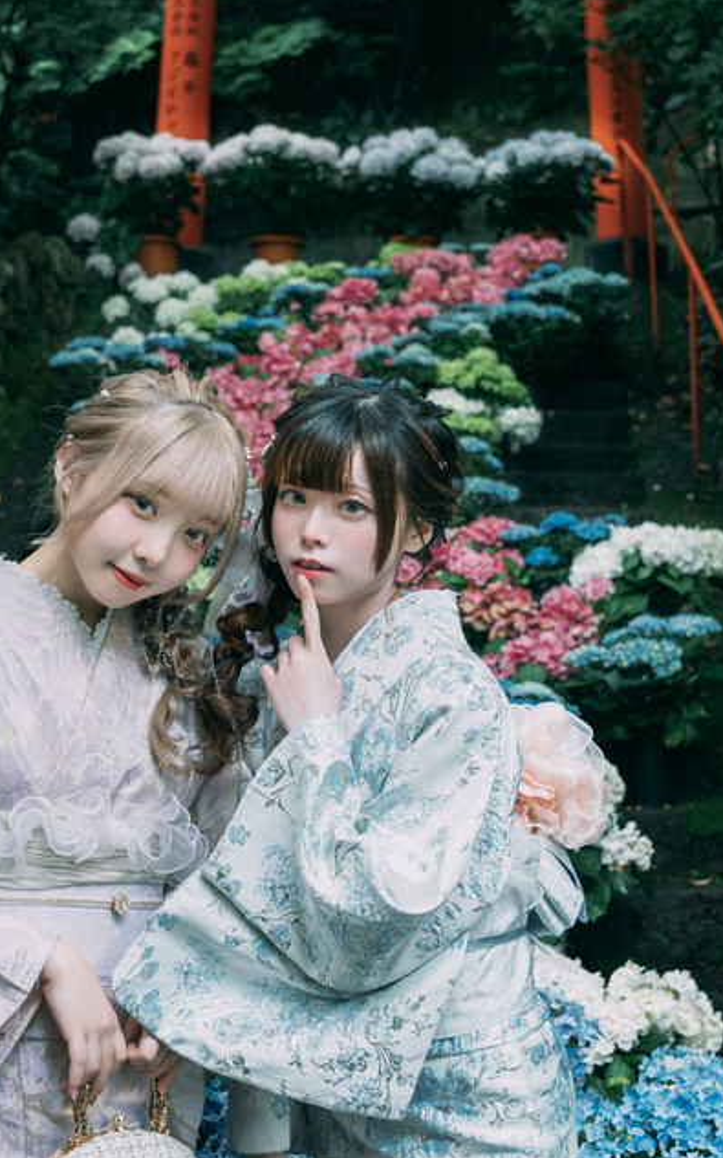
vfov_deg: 31.1
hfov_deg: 19.7
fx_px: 2081
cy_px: 566
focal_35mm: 66
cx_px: 317
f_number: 3.5
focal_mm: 35
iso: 80
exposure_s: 1/100
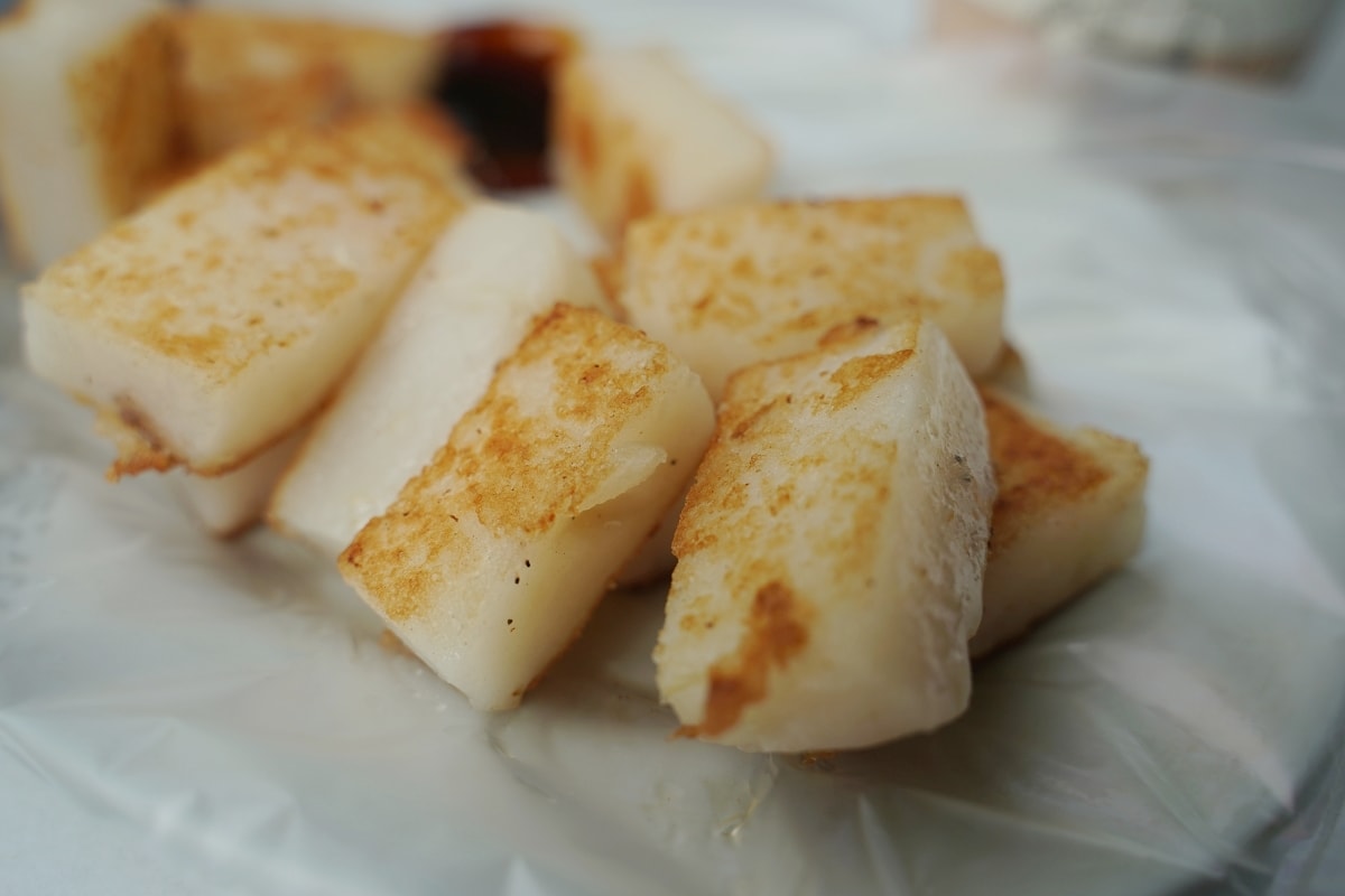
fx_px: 1308
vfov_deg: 37.9
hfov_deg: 54.4
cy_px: 448
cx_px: 672
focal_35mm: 35
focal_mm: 35
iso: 100
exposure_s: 1/100
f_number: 4.5
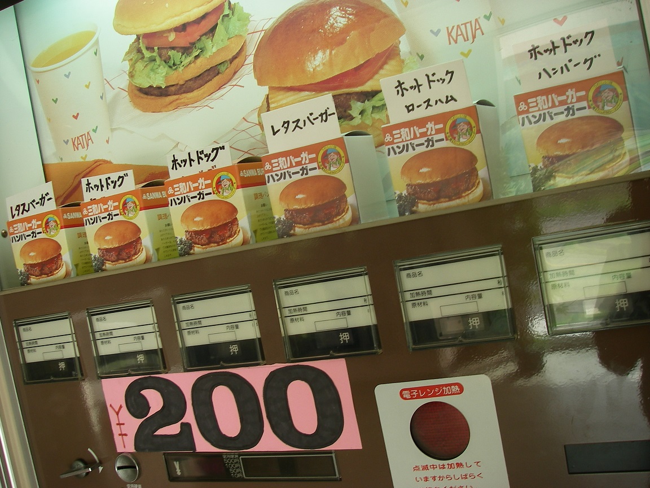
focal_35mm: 38
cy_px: 244
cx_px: 325
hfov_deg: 49.0
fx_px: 714
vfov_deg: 37.7
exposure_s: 1/50
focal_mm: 6.3
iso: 64
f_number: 3.3
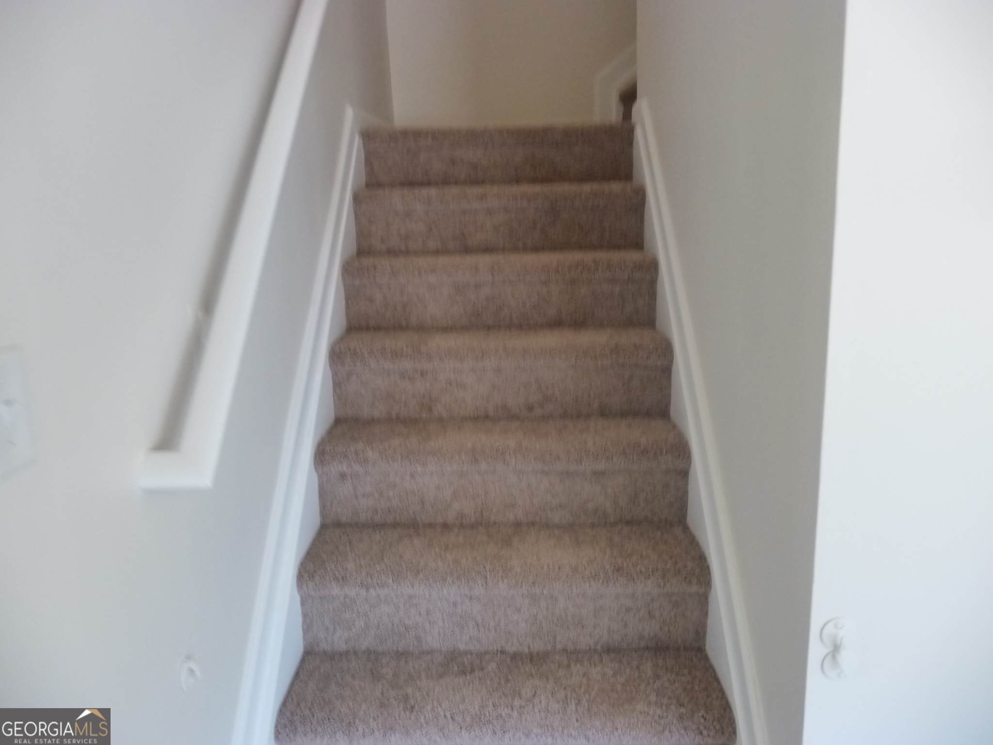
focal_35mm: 28
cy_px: 372
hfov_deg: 63.4
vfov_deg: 49.7
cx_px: 496
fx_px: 803
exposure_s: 1/15
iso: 400
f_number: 3.3
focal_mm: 4.7
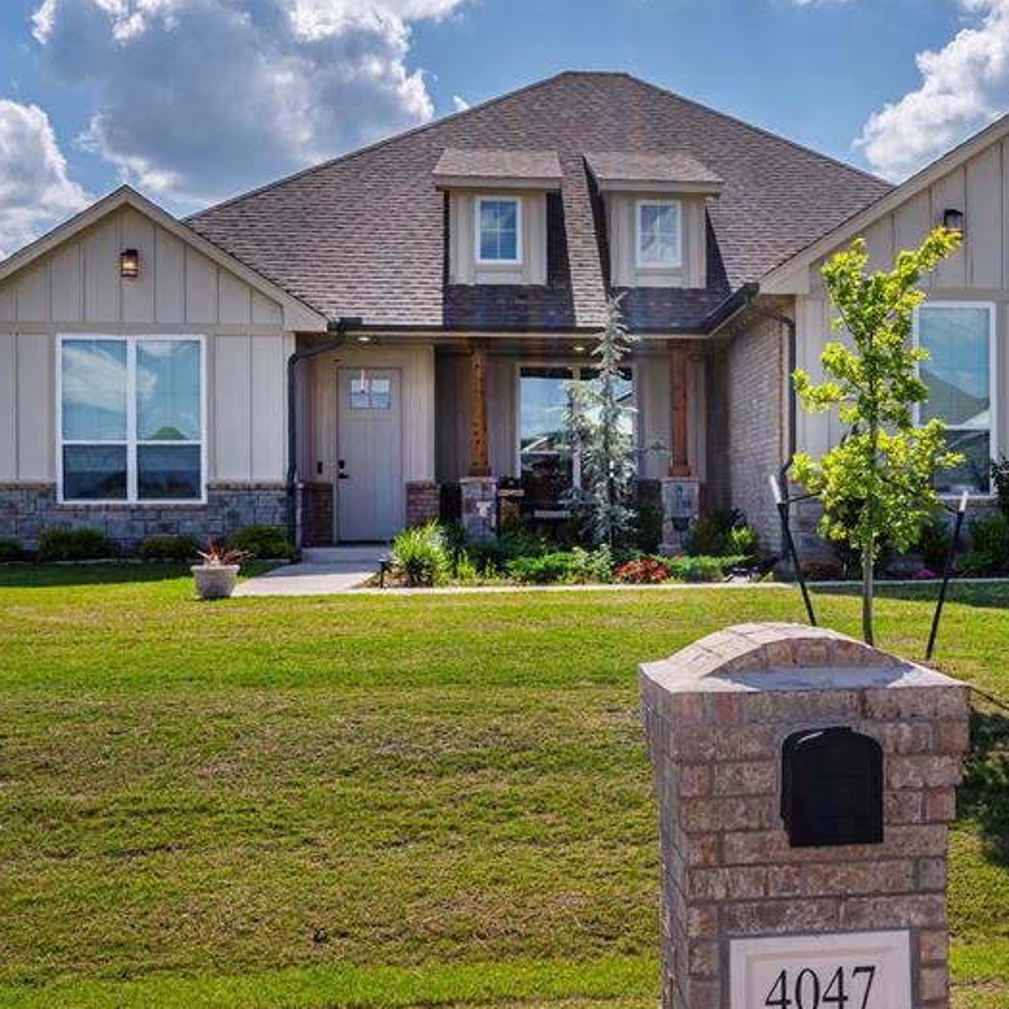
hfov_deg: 34.7
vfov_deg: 35.4
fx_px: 1583
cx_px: 745
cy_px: 500
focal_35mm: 48
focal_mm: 29
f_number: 18
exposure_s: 1/160
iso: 100
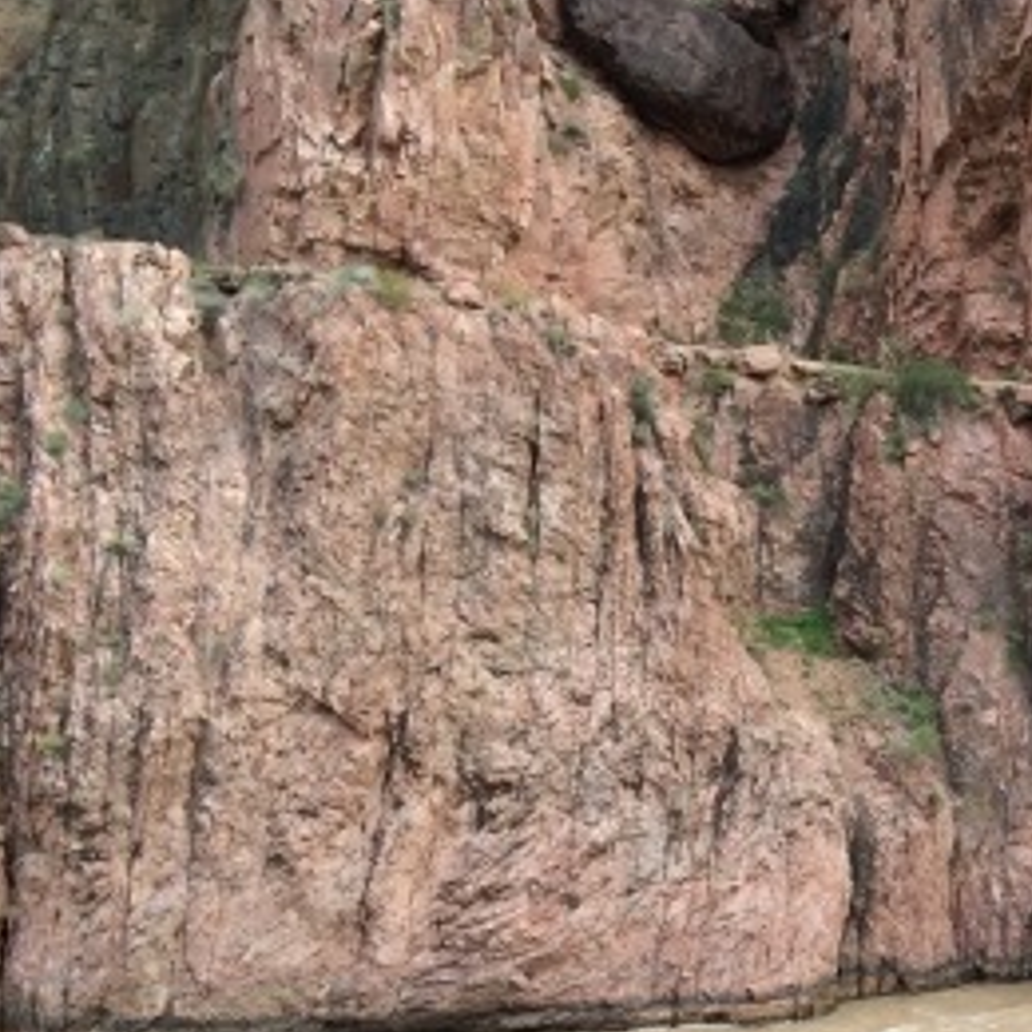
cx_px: 1580
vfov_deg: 21.2
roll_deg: +1.5
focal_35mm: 79
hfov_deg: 19.0
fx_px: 2665
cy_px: 1024
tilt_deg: -12.7
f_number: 2.2
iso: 32
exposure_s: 1/243
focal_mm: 4.15
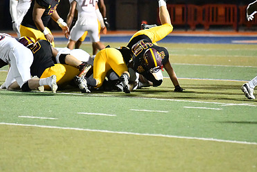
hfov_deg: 6.6
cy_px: 46
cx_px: 118
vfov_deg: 4.4
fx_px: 2215
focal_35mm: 310
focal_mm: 200
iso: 22800
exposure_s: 1/3200
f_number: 2.8
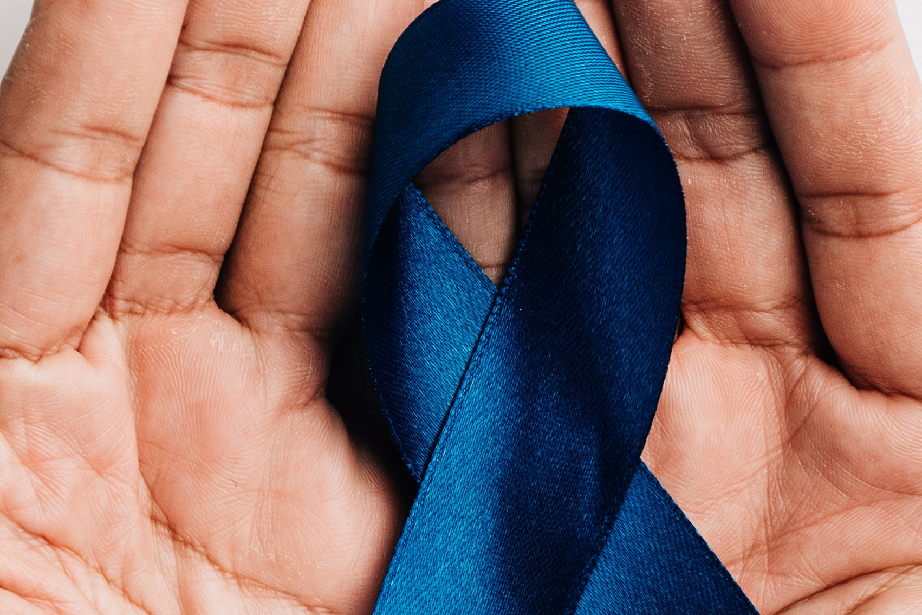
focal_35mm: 193
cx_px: -76
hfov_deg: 10.5
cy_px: 402
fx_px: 4943
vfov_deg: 7.1
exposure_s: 1/60
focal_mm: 56
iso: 320
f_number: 9
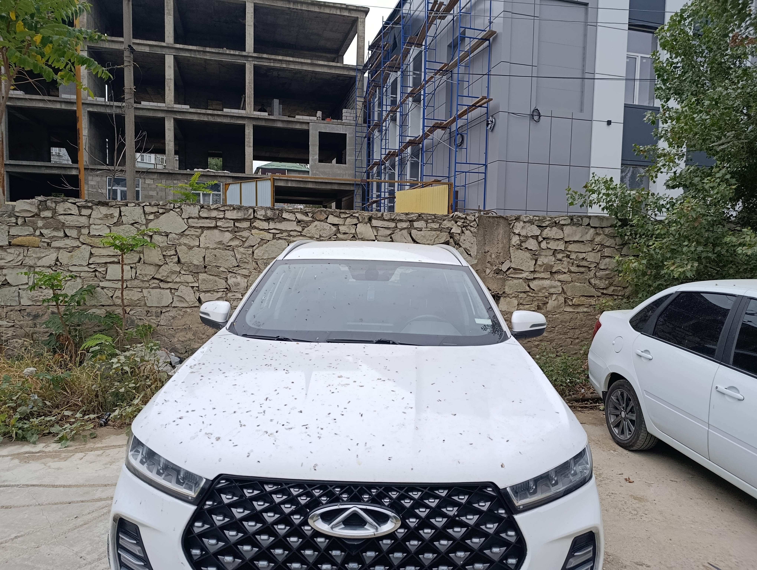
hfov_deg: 73.8
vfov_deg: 59.0
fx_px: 504
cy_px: 285
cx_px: 378
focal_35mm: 23
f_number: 1.65
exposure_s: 1/103
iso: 50
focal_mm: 6.11
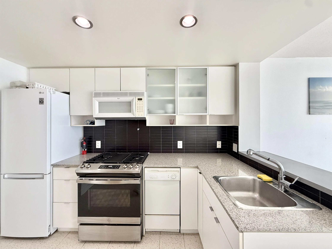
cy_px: 124
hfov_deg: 102.1
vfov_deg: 85.7
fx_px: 134
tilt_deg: -0.9
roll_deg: -0.1
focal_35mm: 14
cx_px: 166
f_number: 2.2
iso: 125
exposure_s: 1/99
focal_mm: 2.22
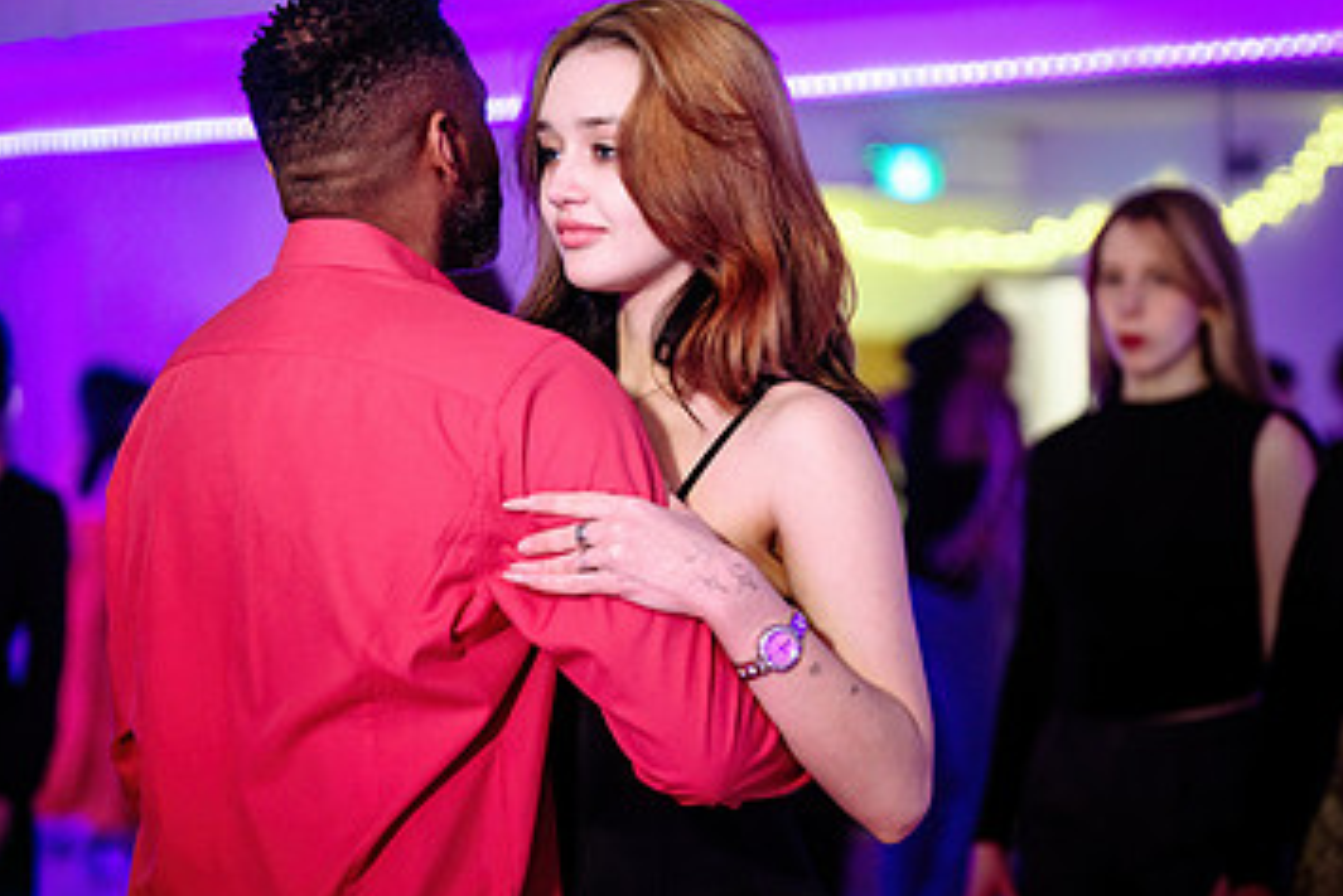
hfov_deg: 16.5
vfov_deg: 11.1
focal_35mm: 124
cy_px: 544
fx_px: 4628
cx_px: 596
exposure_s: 1/125
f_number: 2
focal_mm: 70
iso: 2000
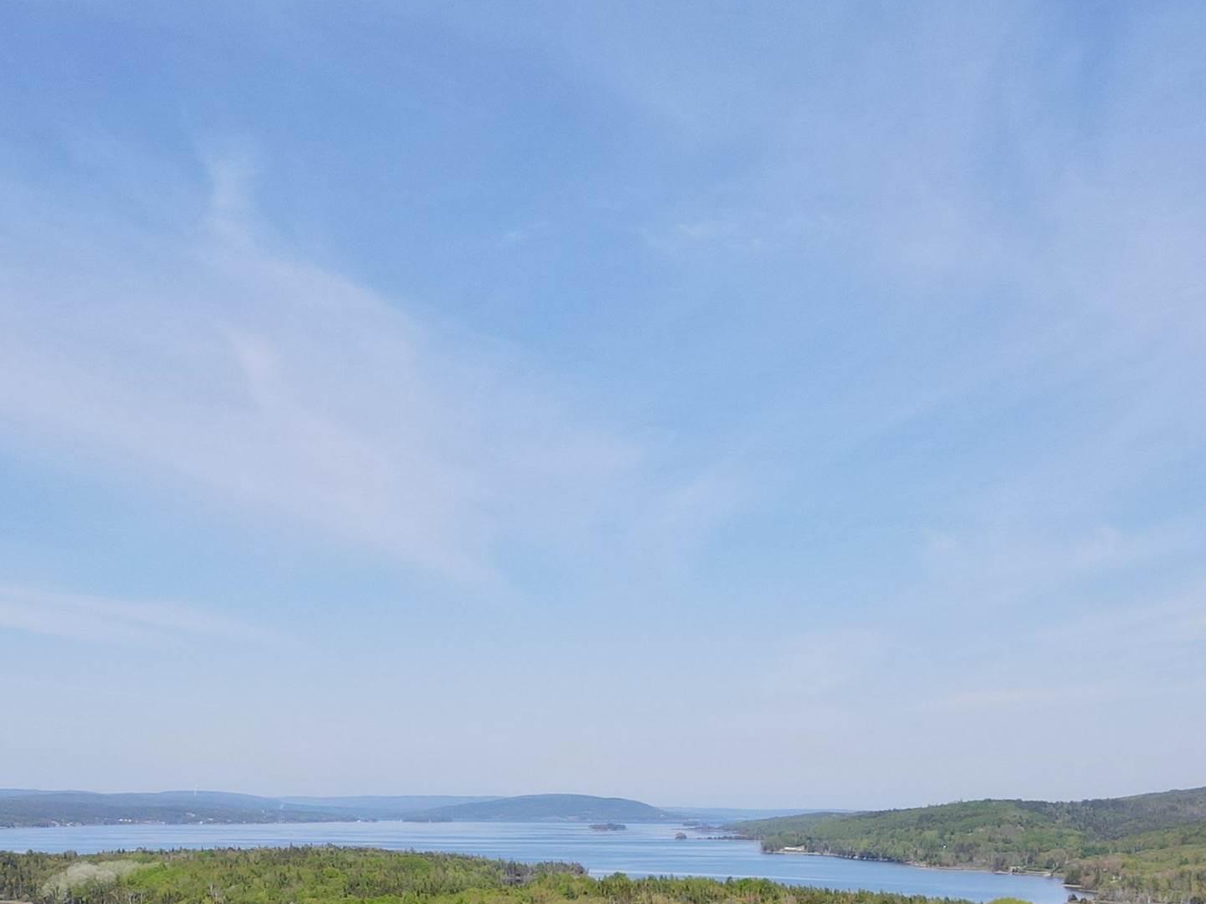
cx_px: 521
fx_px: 1777
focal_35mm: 51
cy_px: 915
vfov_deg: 26.9
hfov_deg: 37.4
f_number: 2.8
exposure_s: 1/725
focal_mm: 4.5
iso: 100
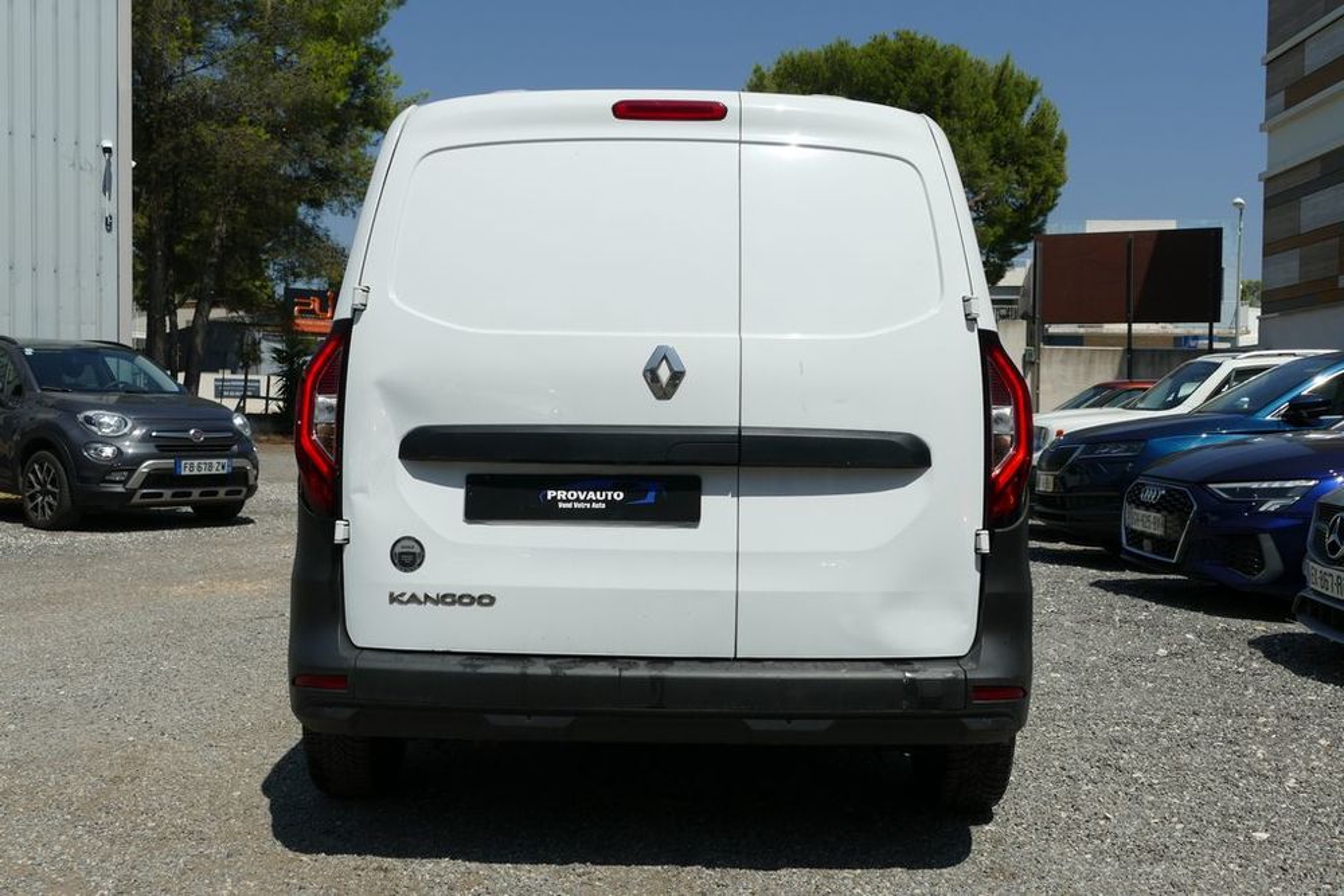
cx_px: 672
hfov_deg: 49.5
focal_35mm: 39
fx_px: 1456
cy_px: 448
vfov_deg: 34.2
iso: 125
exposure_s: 1/2000
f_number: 4.5
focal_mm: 14.24
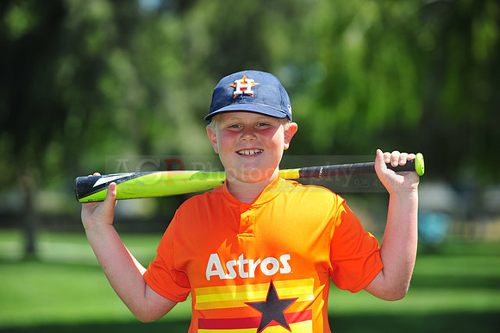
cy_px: 166
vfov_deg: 7.8
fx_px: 2429
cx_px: 250
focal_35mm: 175
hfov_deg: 11.8
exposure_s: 1/1000
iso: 200
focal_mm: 175
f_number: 4.5
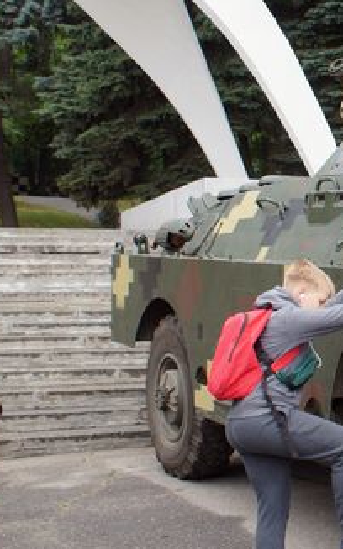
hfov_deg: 16.7
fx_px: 1078
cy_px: 226
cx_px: 484
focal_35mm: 72
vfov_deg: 28.6
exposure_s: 1/160
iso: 160
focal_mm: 22
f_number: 4
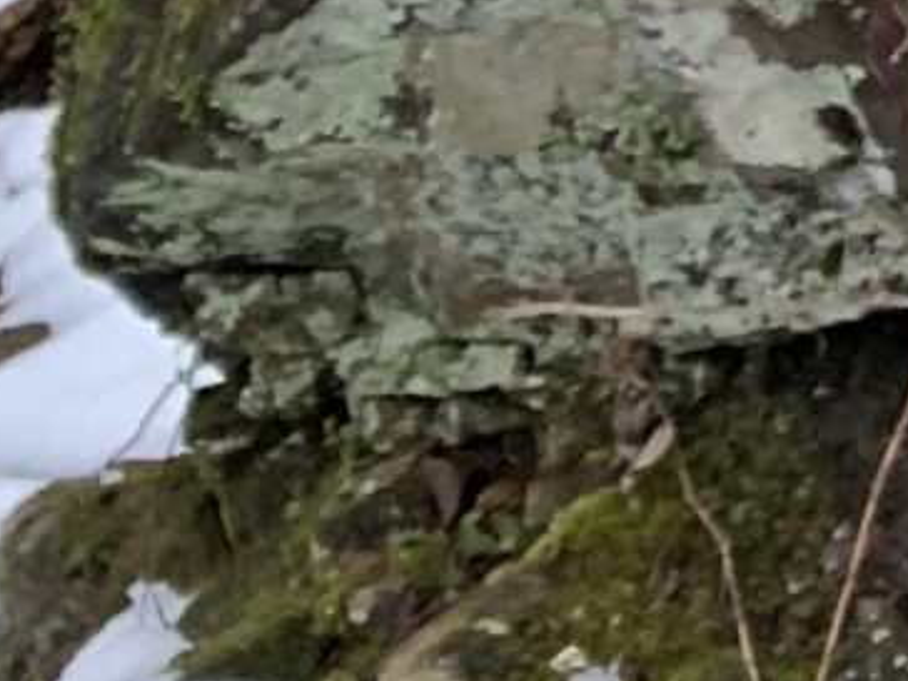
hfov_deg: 8.4
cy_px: -1621
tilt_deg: -23.0
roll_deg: +3.6
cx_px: 3053
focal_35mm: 183
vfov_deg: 7.0
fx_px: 4800
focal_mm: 4.25
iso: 160
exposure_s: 1/60
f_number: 1.8
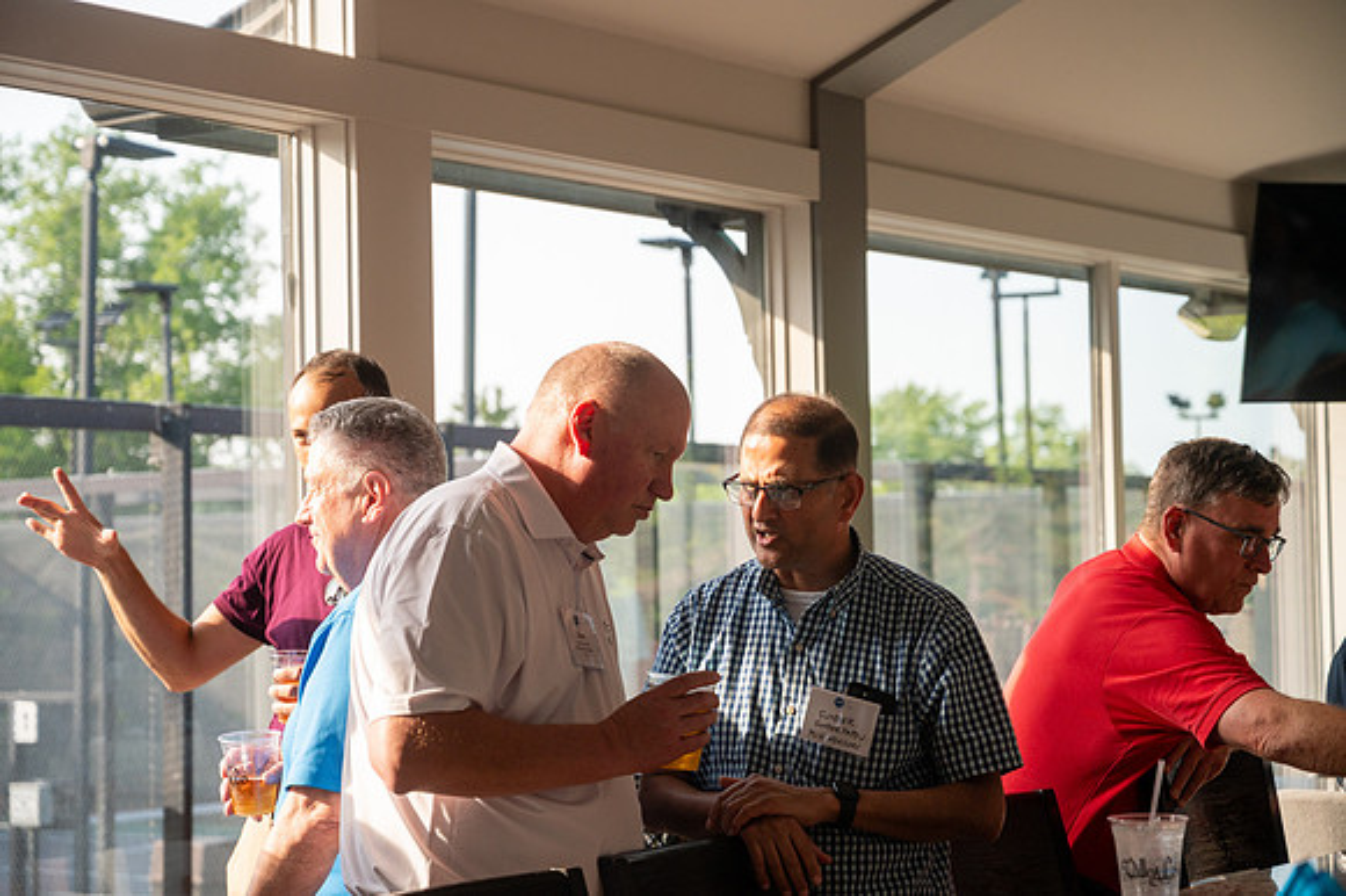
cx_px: 673
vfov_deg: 19.4
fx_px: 2616
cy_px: 448
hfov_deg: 28.9
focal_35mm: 70
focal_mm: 70
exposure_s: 1/800
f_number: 4.5
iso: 640
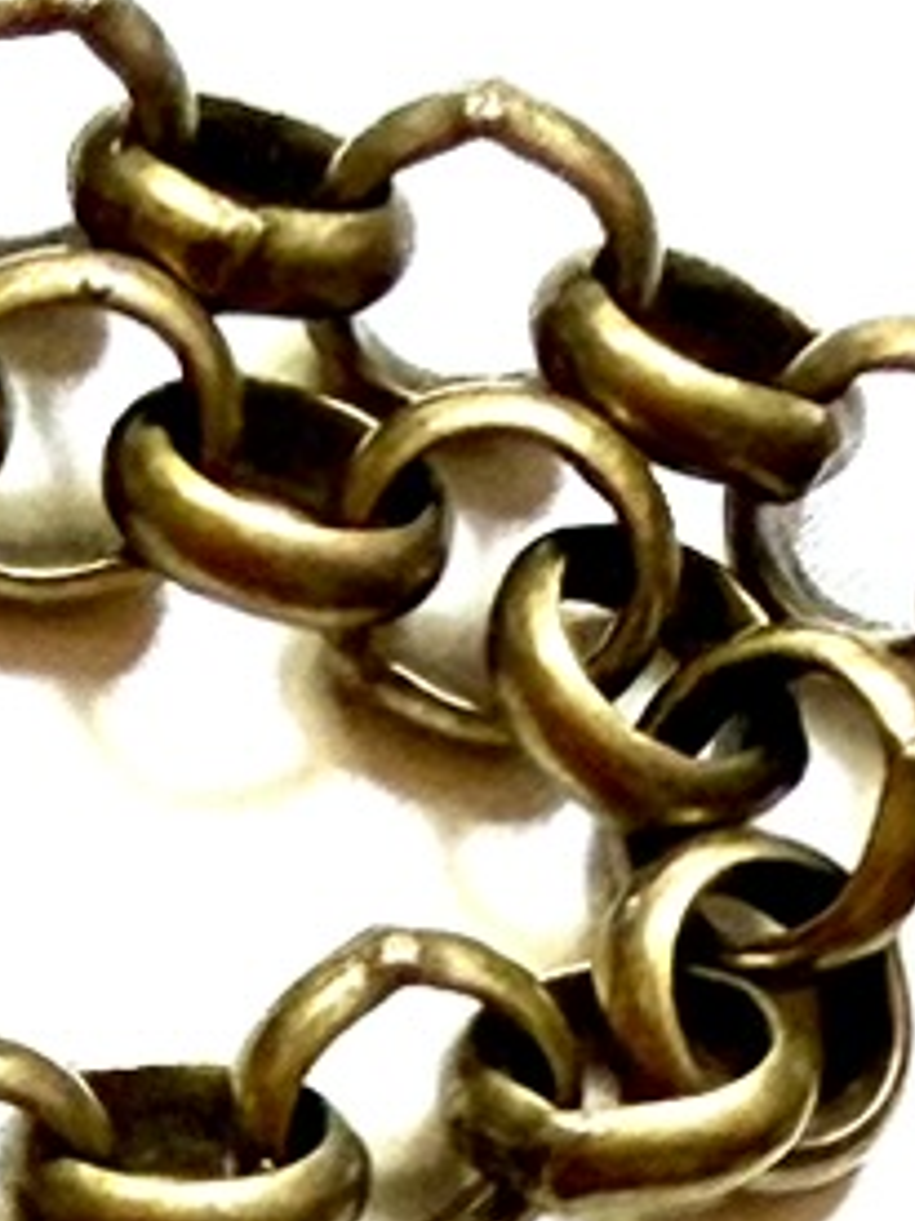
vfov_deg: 9.9
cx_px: -1035
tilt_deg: -75.0
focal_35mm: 179
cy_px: 2806
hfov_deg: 7.9
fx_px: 6314
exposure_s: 1/120
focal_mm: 2.22
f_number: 2.2
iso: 160
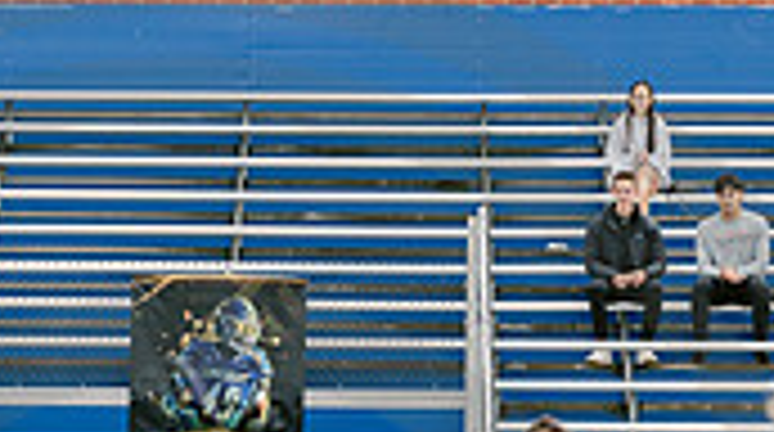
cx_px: 180
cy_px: 749
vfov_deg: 4.8
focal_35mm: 248
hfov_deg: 8.7
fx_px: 5080
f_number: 5.6
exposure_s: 1/500
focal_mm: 70
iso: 400
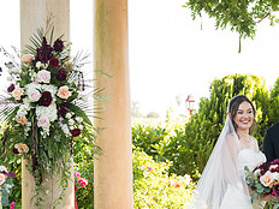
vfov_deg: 8.3
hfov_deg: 11.0
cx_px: 245
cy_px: 162
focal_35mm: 178
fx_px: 1435
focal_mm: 74
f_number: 4
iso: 640
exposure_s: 1/400
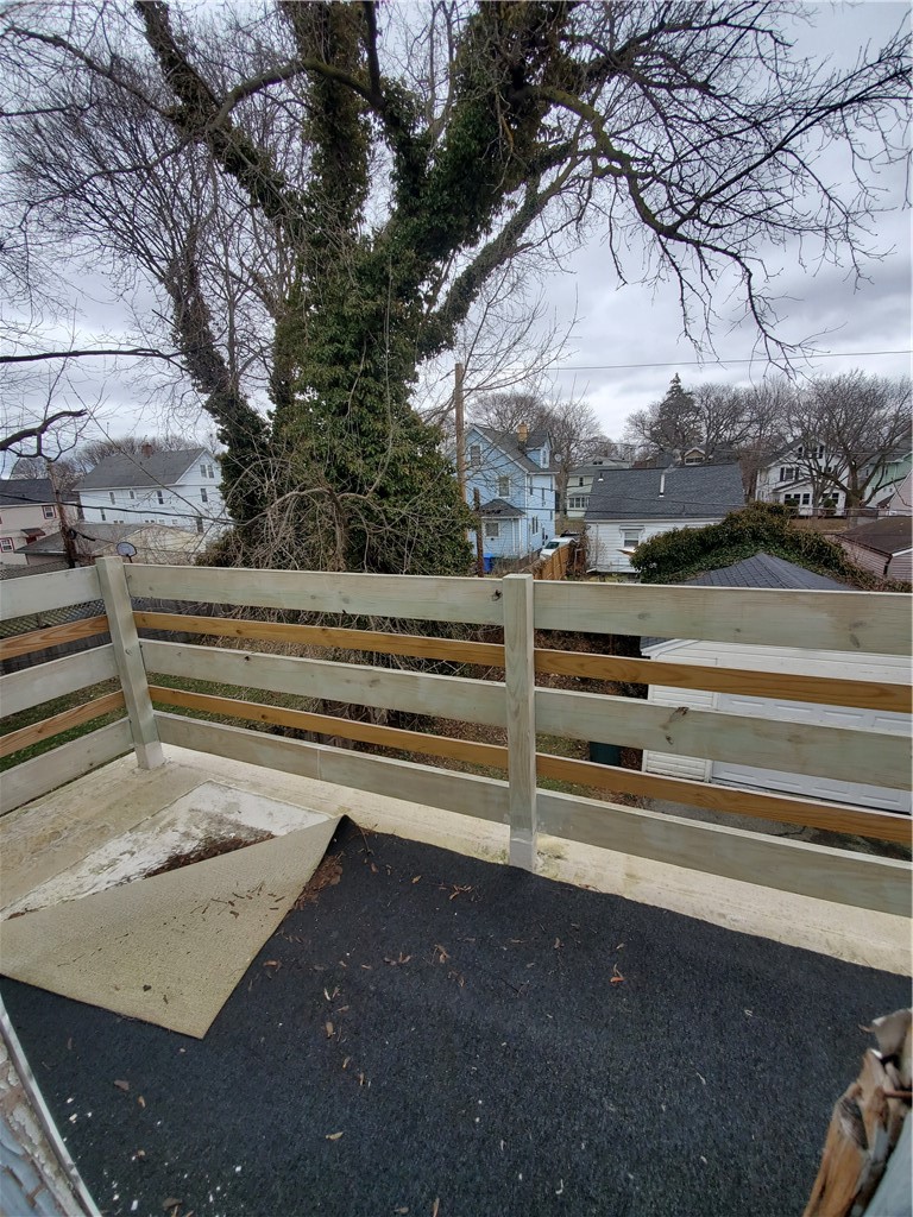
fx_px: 457
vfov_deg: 106.2
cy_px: 608
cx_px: 456
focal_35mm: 13
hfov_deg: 89.9
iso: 50
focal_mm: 1.8
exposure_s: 1/289
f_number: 2.2
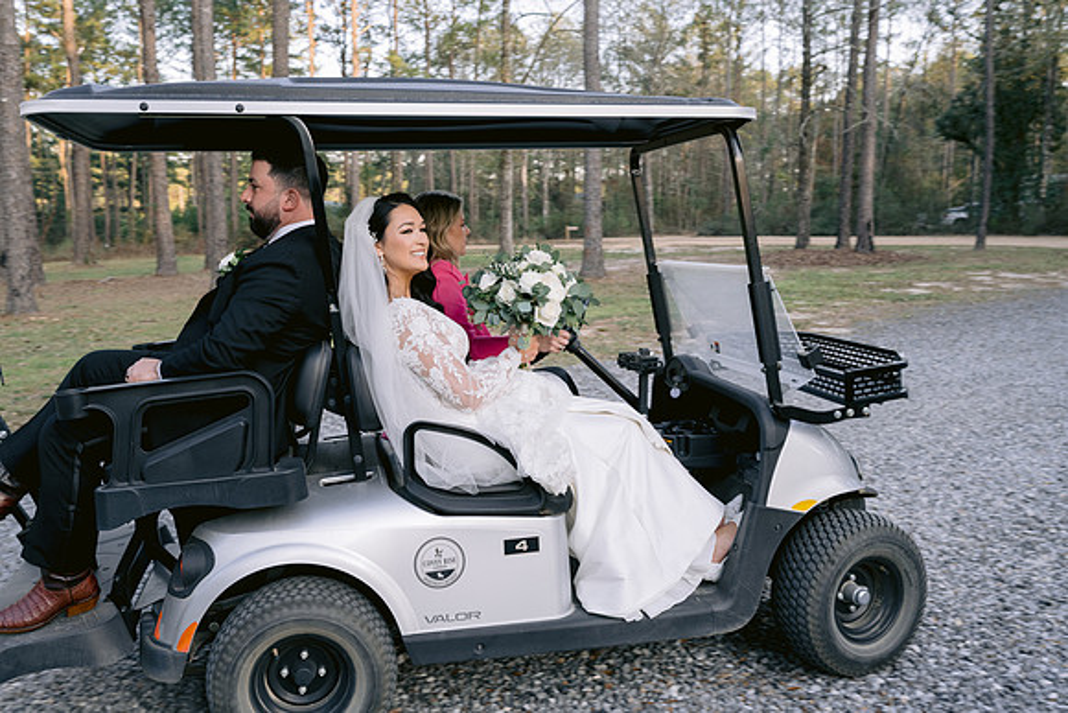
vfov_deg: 37.9
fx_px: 1039
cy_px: 356
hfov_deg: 54.4
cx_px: 534
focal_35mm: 35
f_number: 5.6
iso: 400
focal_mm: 35
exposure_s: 1/100
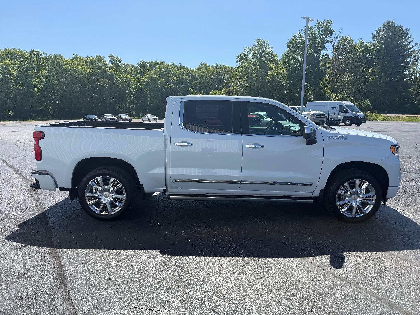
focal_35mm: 24
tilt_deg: -10.0
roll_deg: -0.8
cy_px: 158
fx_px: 291
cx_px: 210
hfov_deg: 71.6
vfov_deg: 56.8
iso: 80
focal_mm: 6.76
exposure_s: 1/3759
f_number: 1.78
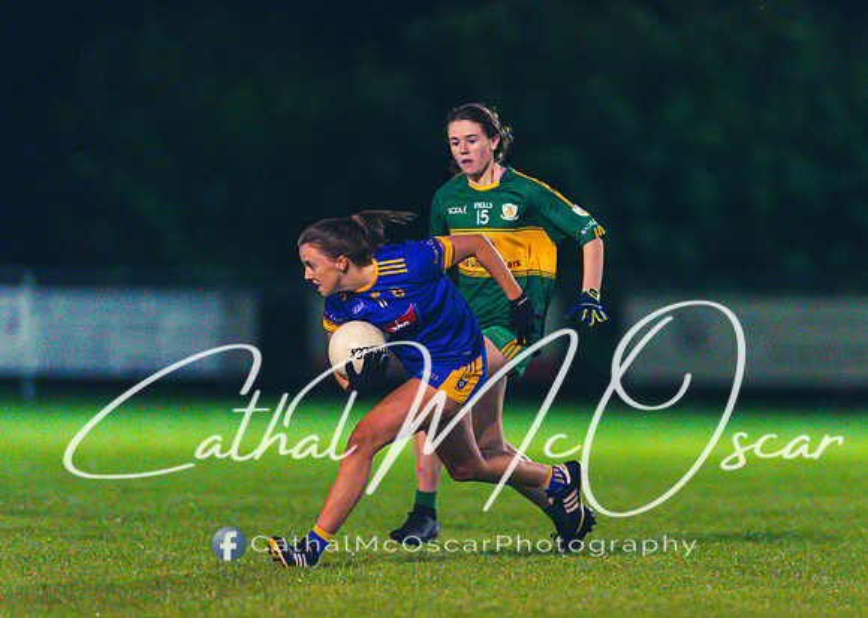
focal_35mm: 502
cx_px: 553
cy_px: 251
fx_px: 12360
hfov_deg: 4.0
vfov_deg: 2.9
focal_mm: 400
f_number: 2.8
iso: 5000
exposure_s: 1/500
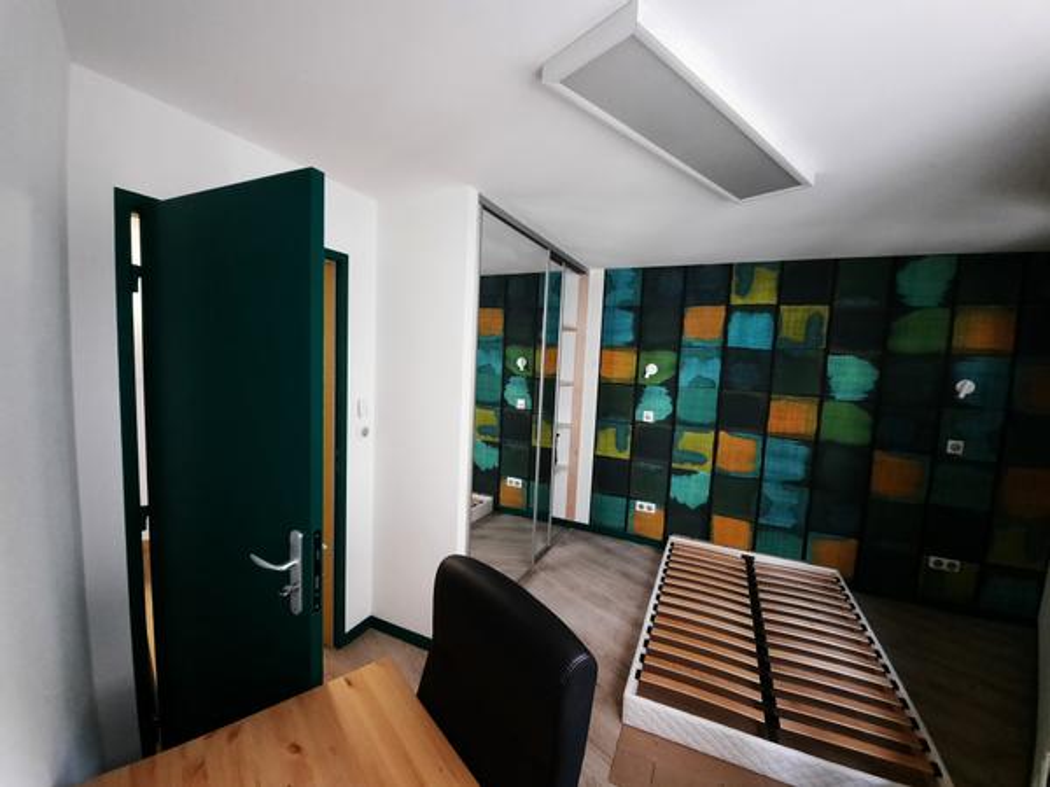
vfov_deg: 89.9
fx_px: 394
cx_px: 525
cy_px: 394
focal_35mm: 13
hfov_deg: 106.2
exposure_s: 1/25
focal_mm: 1.74
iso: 500
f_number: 2.2
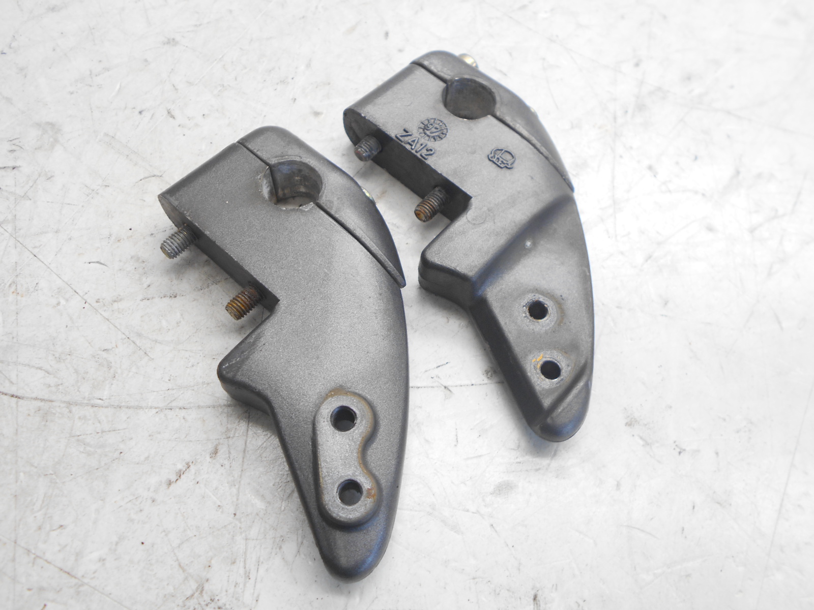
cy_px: 305
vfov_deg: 46.8
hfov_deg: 60.0
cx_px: 407
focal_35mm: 30
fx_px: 705
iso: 80
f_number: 3.4
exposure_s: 1/30
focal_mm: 5.1
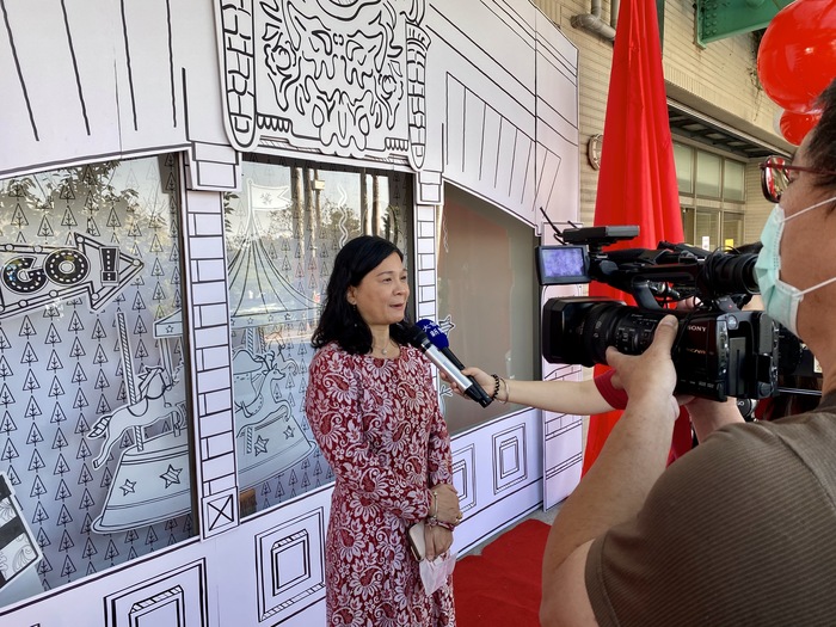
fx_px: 628
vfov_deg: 53.1
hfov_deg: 67.3
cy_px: 314
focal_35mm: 26
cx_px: 418
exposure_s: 1/156
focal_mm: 4.25
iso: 32
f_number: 1.8
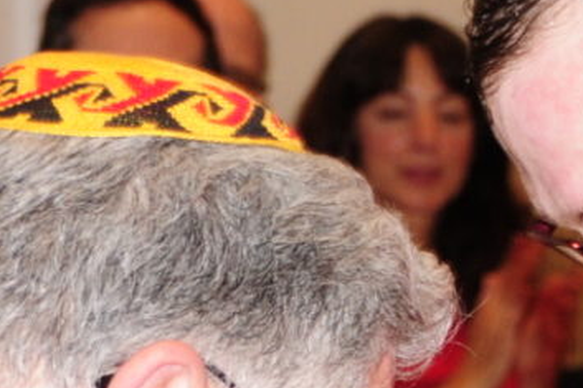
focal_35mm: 365
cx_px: 976
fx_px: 5908
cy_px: 840
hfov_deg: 5.6
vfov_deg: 3.7
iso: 400
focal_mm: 42
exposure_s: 1/60
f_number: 4.8
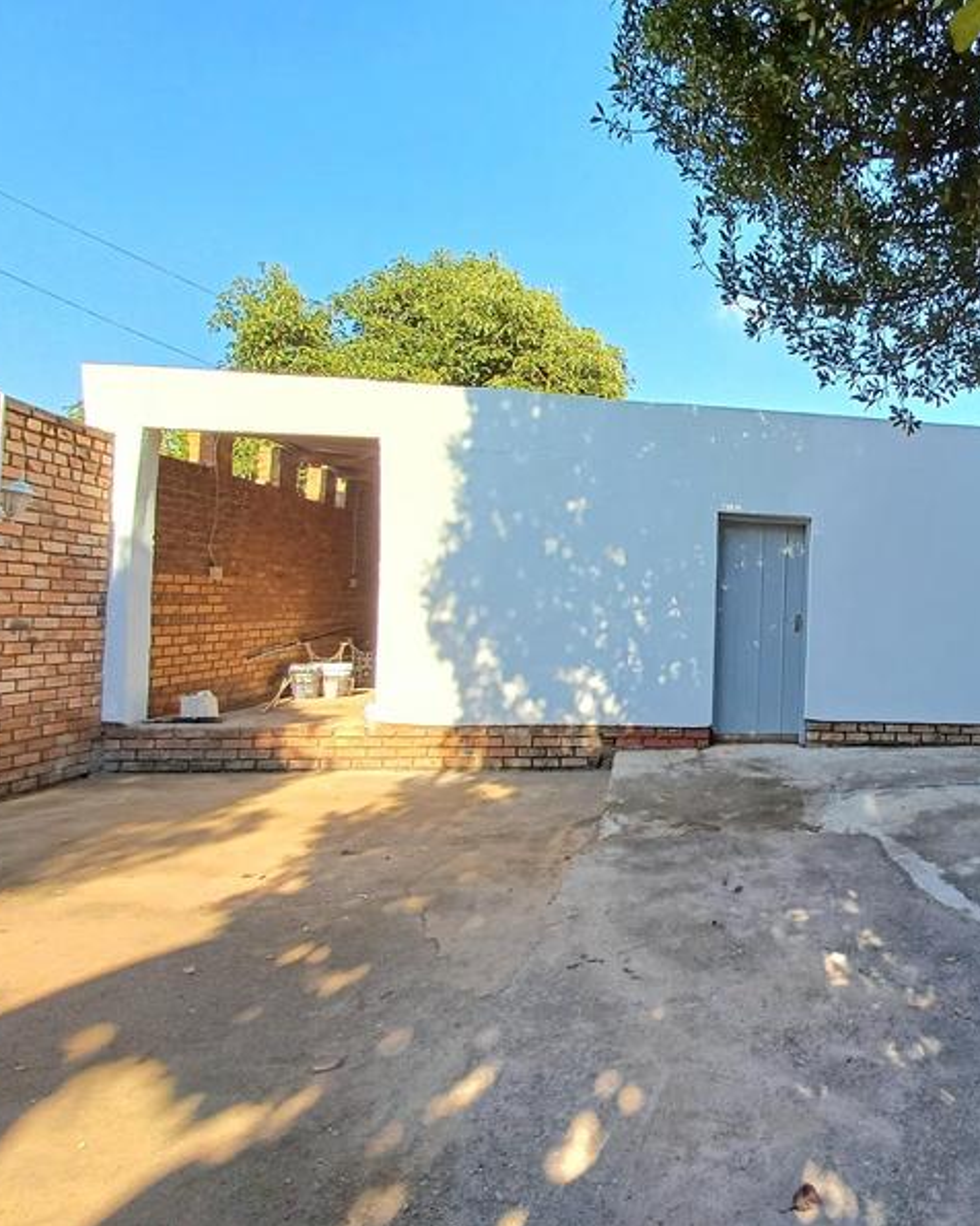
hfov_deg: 60.0
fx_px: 761
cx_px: 793
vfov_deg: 77.6
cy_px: 616
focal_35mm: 21
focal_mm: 1.64
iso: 40
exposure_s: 1/588
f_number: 2.2
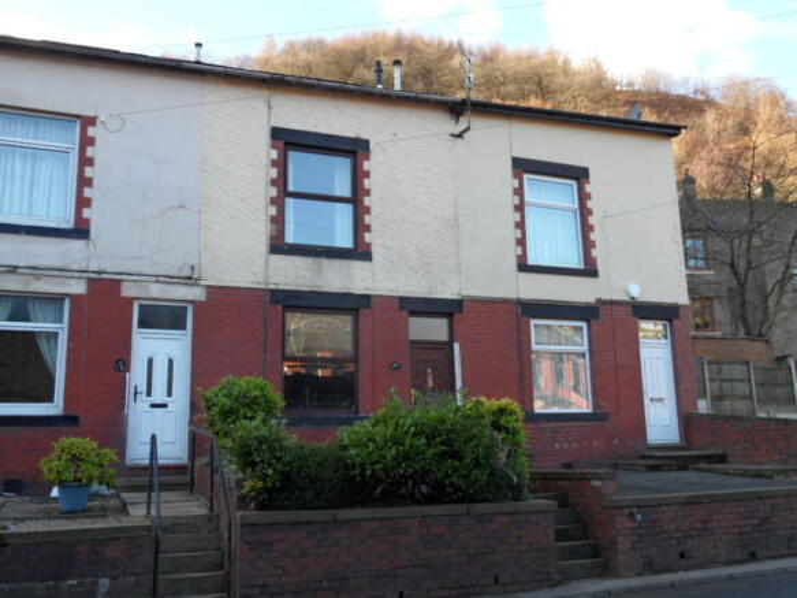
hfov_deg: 56.8
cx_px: 398
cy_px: 299
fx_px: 737
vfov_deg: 44.1
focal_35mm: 32
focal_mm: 5.3
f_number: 3.4
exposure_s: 1/125
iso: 80
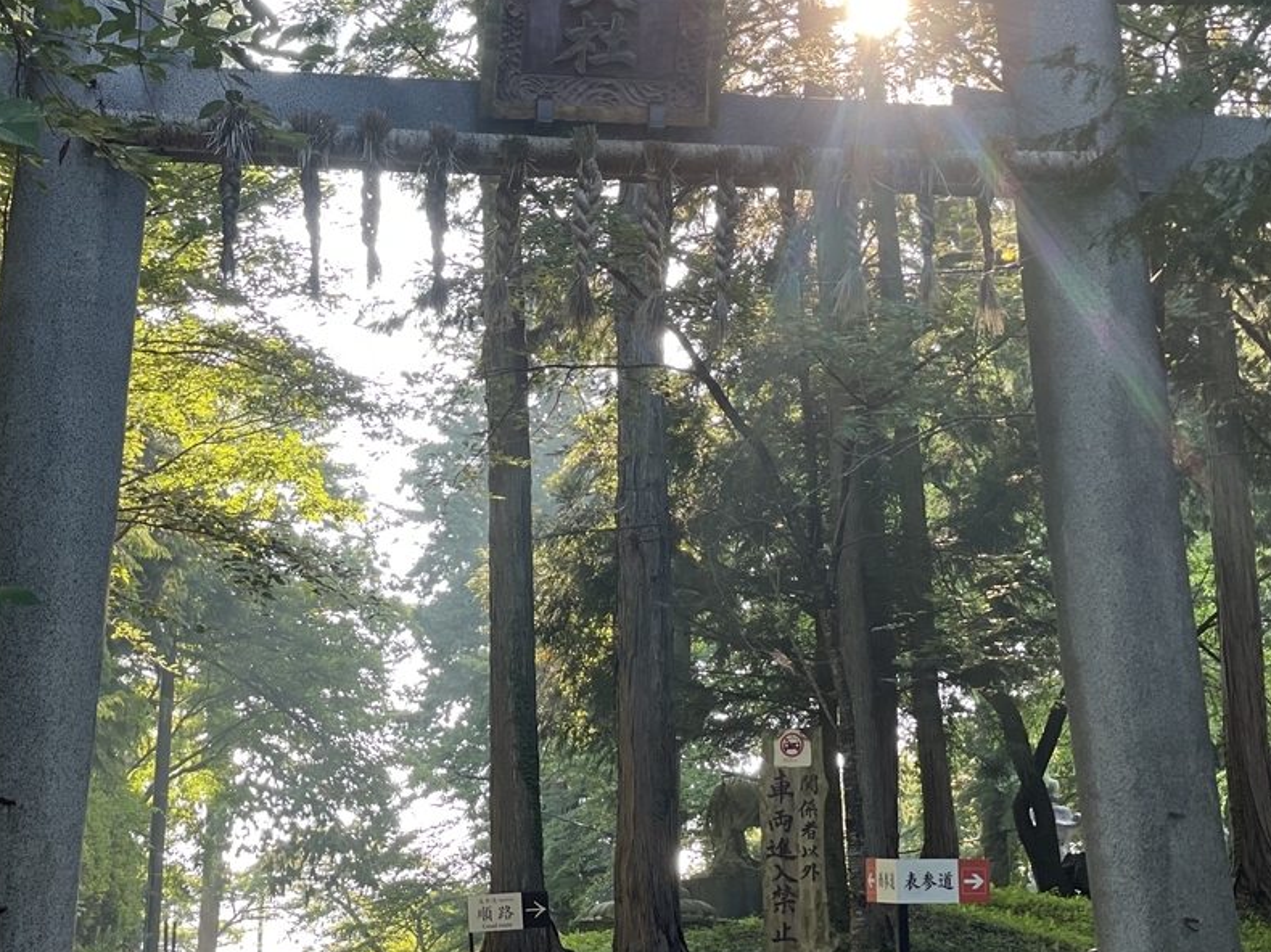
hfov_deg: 24.7
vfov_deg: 18.5
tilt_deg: +19.5
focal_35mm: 79
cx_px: 650
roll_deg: +1.7
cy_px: 251
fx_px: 2900
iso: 64
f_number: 2
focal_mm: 6
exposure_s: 1/122
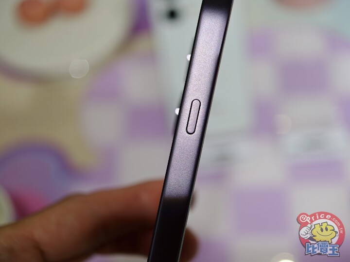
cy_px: 131
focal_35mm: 70
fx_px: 708
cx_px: 175
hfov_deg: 27.8
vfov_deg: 21.0
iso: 125
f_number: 2.2
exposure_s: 1/132
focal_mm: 20.1
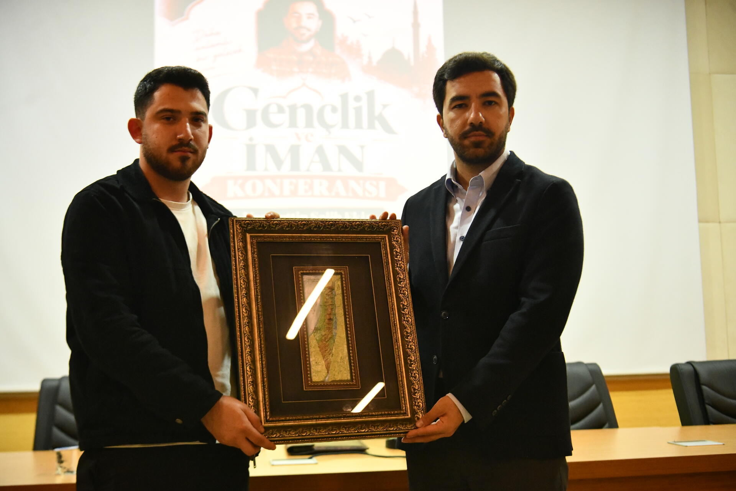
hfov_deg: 43.6
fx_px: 920
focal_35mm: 45
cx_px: 368
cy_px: 246
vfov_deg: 29.9
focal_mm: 45
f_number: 4
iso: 10000
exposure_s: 1/250
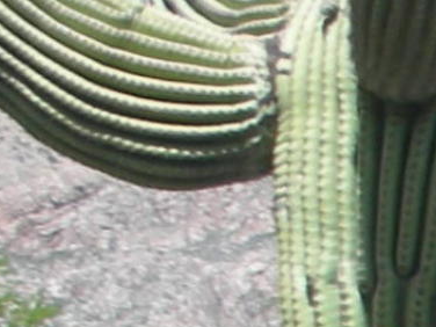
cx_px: 1360
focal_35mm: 279
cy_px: 757
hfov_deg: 6.4
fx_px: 3514
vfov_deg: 5.2
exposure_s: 1/68
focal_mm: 5.8
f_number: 8.5
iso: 50
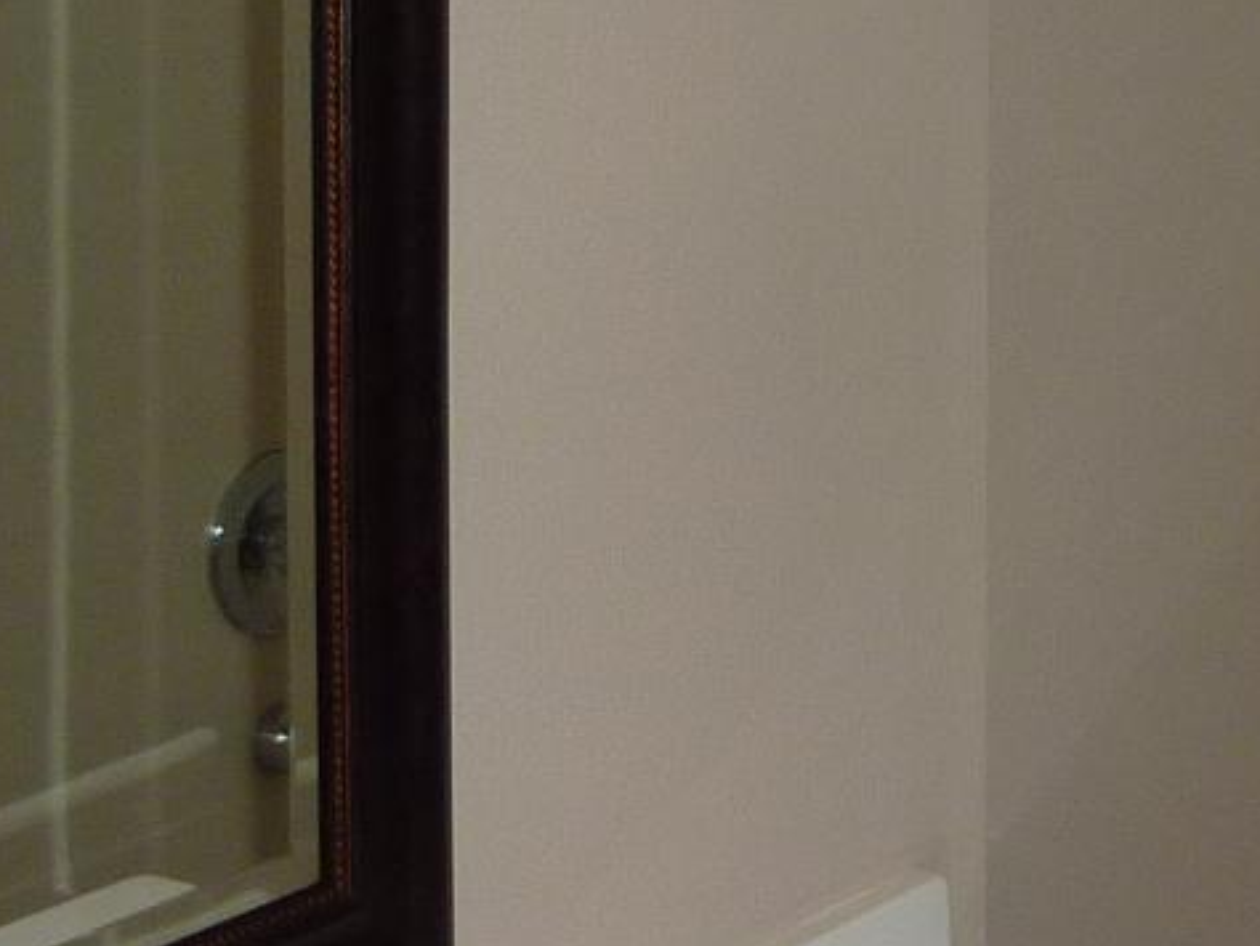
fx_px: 3933
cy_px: -178
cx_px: 1414
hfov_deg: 17.5
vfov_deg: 13.4
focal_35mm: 108
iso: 100
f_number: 3.3
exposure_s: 1/30
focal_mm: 4.1
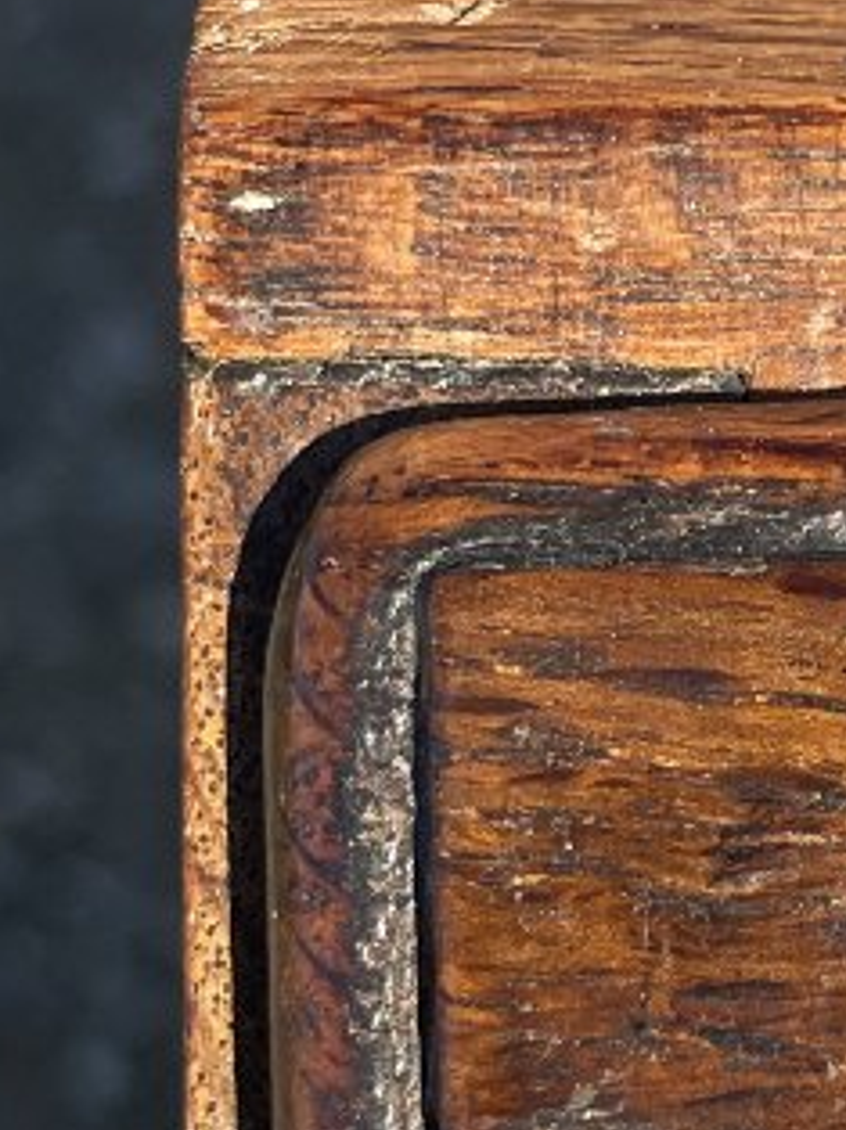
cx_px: 1408
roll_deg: +0.6
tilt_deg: -41.5
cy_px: 1008
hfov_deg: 7.3
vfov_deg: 9.9
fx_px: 6493
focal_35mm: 199
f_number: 2
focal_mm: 6
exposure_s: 1/737
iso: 25
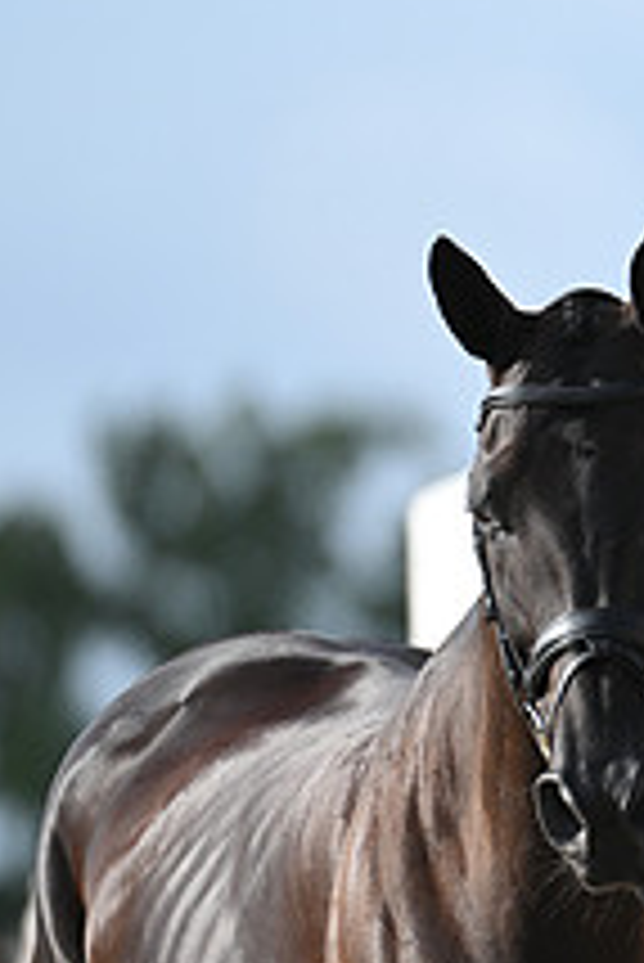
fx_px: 29038
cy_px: 565
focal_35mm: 1084
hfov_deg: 1.3
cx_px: 1220
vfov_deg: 1.9
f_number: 5
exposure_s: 1/1600
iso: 450
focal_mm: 400
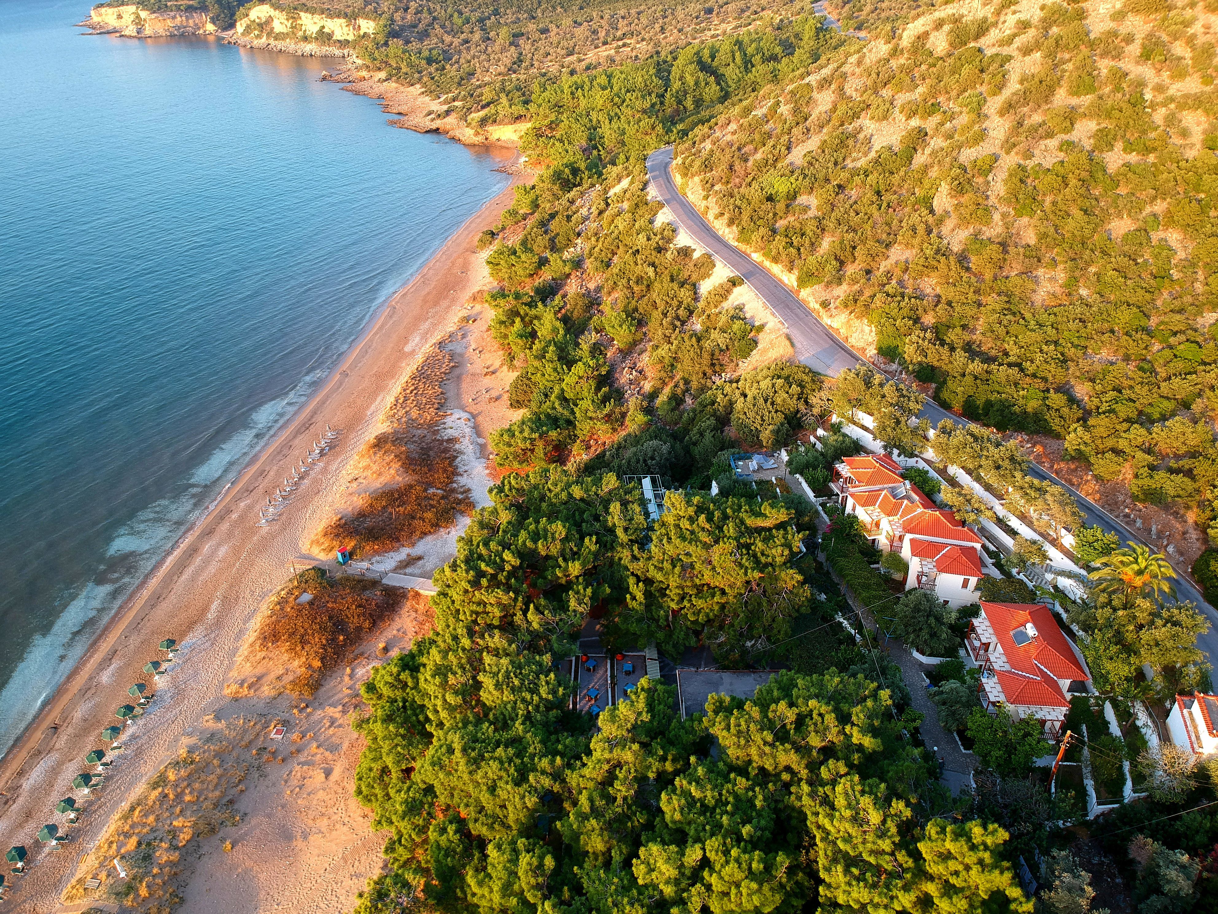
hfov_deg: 69.4
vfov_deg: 54.9
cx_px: 609
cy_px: 457
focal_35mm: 25
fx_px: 880
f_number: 2.6
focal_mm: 4.49
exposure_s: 1/120
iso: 100
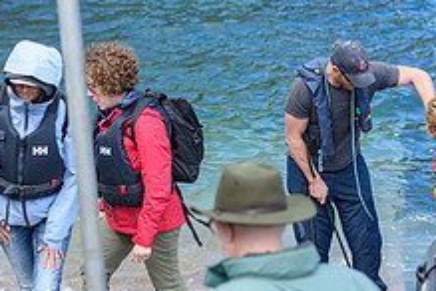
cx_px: 265
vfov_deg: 7.4
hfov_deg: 11.1
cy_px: 282
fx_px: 2240
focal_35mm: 185
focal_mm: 70
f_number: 2.8
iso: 160
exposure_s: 1/2000
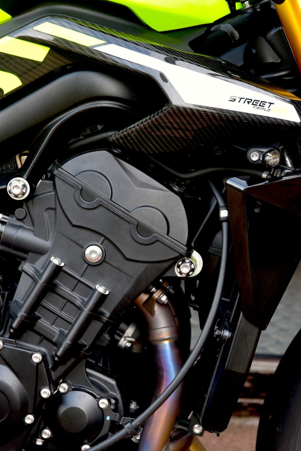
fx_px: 1579
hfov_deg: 10.8
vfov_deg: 16.3
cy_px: 234
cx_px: 259
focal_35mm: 126
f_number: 4.5
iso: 200
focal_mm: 62
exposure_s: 1/80
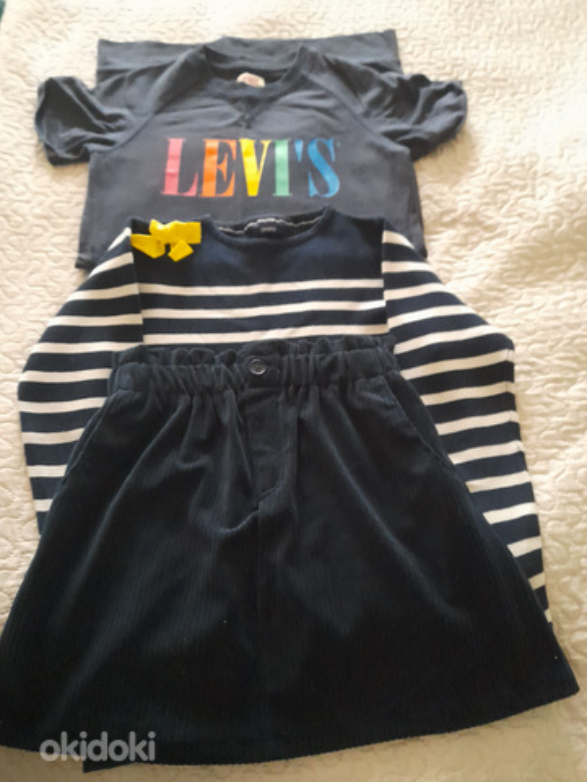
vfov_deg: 67.3
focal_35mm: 26
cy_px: 397
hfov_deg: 53.1
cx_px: 298
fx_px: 588
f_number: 2
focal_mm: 4.6
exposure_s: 1/20
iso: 1250
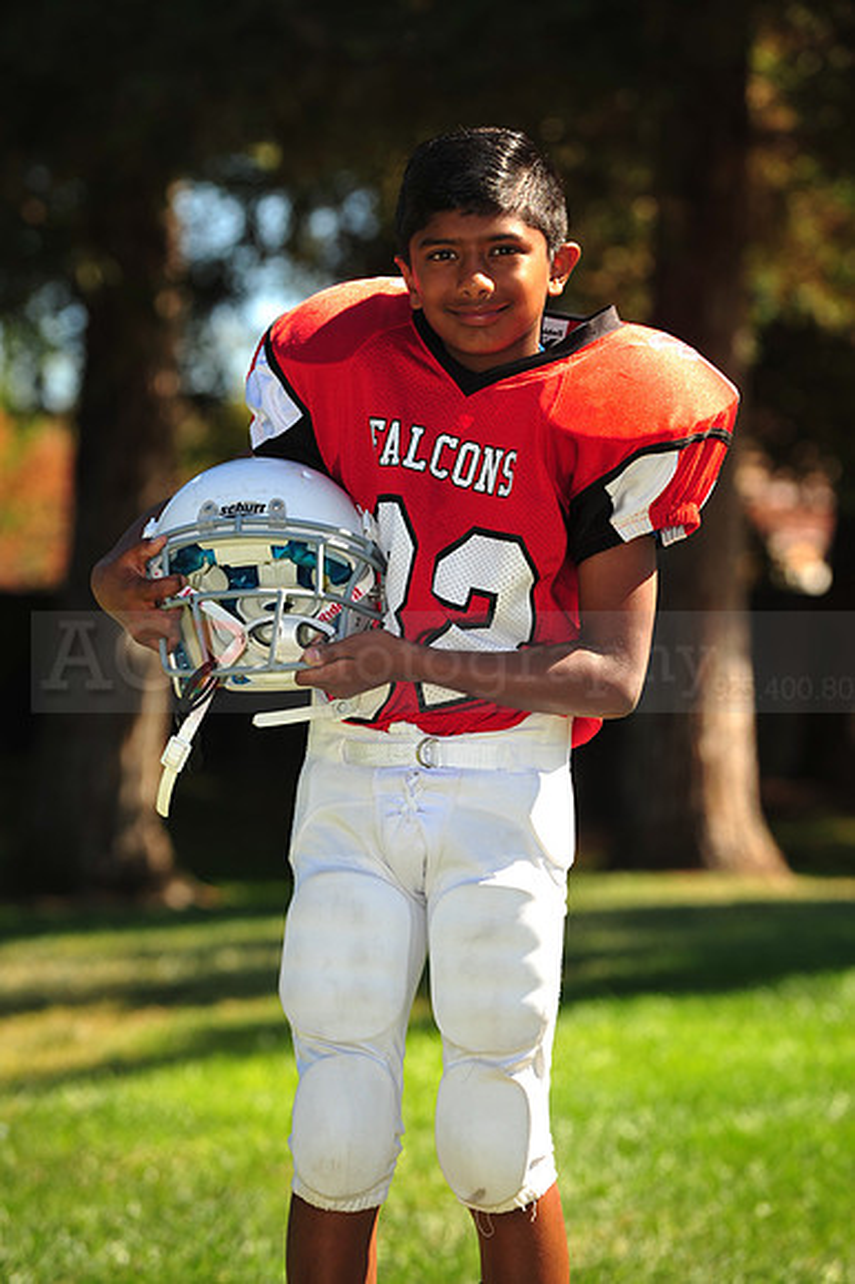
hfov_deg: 8.6
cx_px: 428
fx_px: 5706
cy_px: 642
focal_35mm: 160
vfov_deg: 12.8
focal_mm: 160
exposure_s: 1/250
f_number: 5
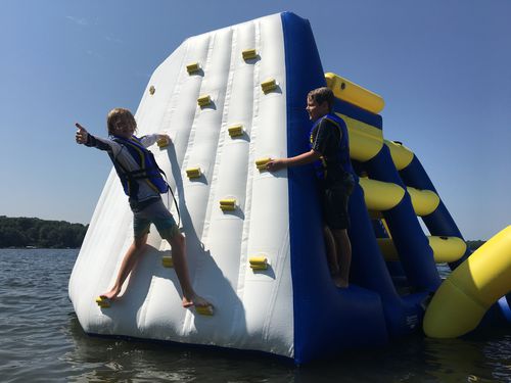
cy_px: 192
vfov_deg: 48.2
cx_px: 256
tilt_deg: +7.4
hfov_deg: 61.7
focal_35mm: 29
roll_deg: -4.4
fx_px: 428
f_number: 2.2
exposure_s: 1/3846
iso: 25
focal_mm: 4.15
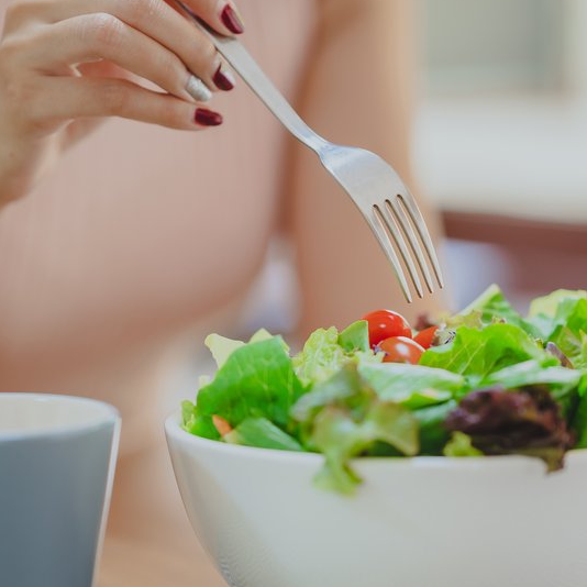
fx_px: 2801
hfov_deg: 12.0
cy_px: 326
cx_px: 294
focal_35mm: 146
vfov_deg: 12.0
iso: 200
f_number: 2
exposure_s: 1/80
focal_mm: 85
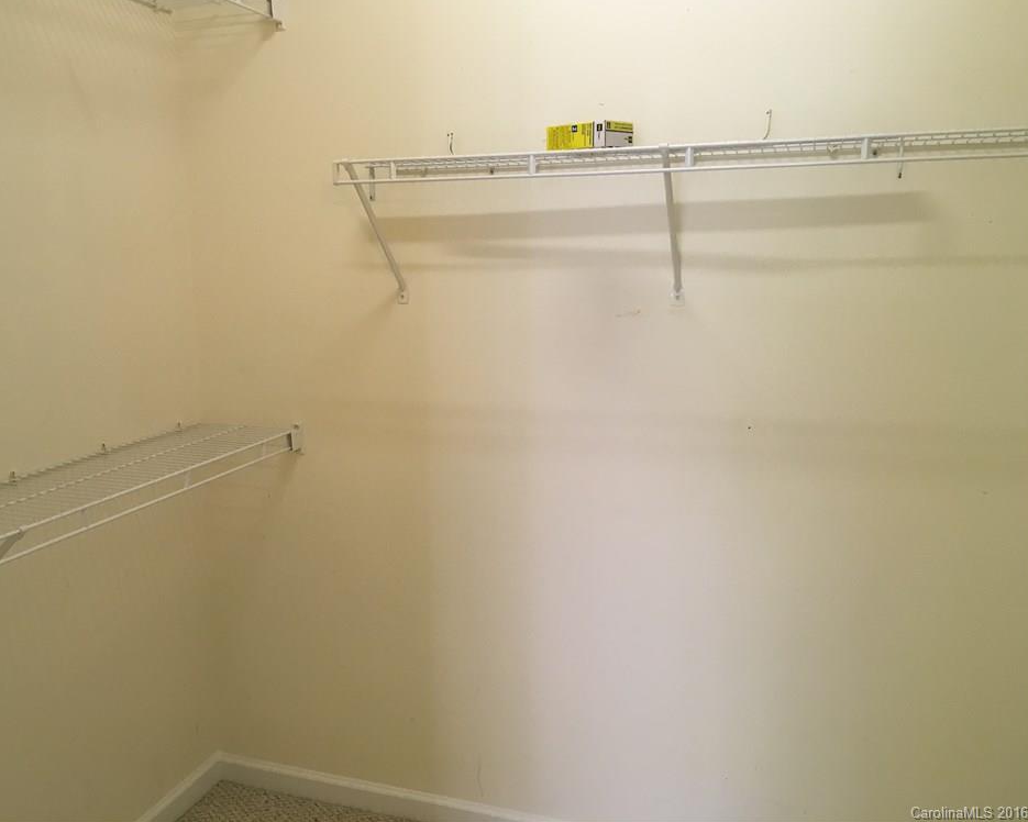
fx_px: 943
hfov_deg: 57.1
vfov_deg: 47.1
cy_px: 401
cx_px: 474
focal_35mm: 31
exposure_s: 1/30
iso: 64
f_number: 2.2
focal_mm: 4.15
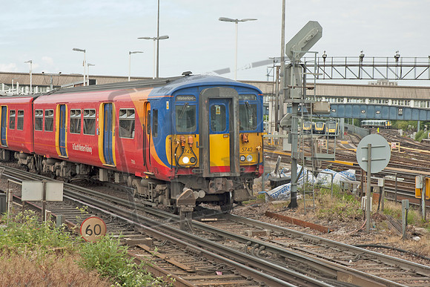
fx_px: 932
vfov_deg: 17.5
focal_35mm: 78
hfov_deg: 26.0
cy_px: 144
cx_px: 215
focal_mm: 52
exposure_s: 1/200
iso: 200
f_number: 7.1
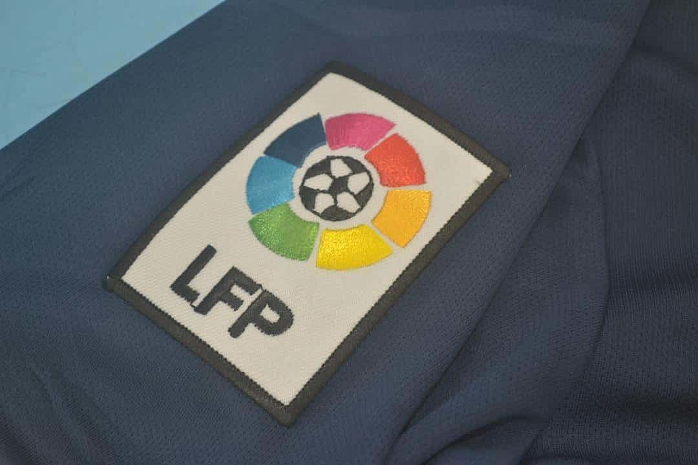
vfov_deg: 16.6
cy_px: 232
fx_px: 1599
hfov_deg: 24.6
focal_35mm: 82
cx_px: 349
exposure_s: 1/60
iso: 200
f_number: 5.6
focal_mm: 55
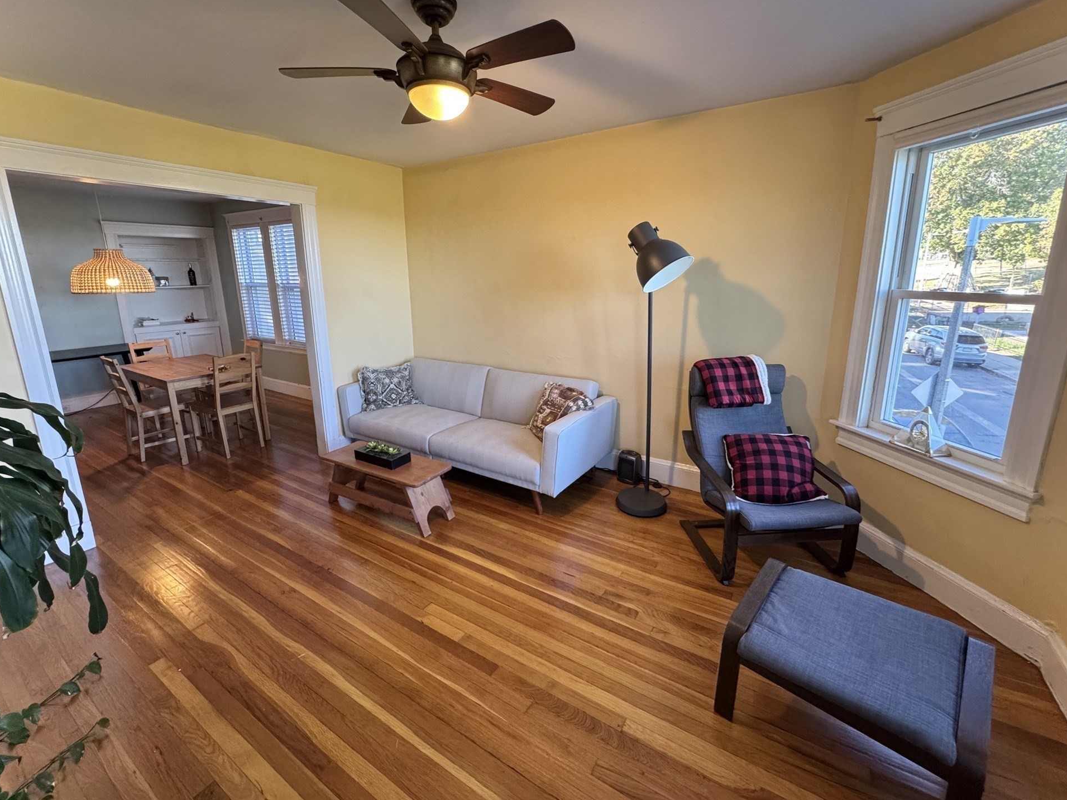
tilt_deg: -12.9
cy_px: 373
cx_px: 547
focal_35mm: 15
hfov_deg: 98.1
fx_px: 462
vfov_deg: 81.7
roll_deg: +0.0
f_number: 2.2
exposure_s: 1/120
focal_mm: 2.22
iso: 320
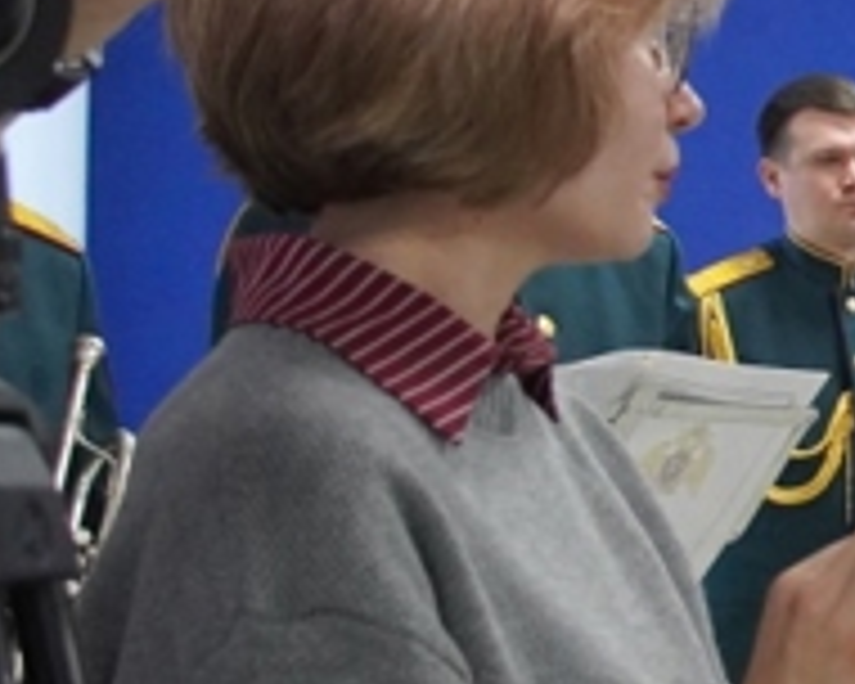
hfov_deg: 14.3
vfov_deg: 12.6
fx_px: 3087
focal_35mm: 122
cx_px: 1447
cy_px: 297
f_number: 4
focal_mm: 22
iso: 4000
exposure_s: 1/160
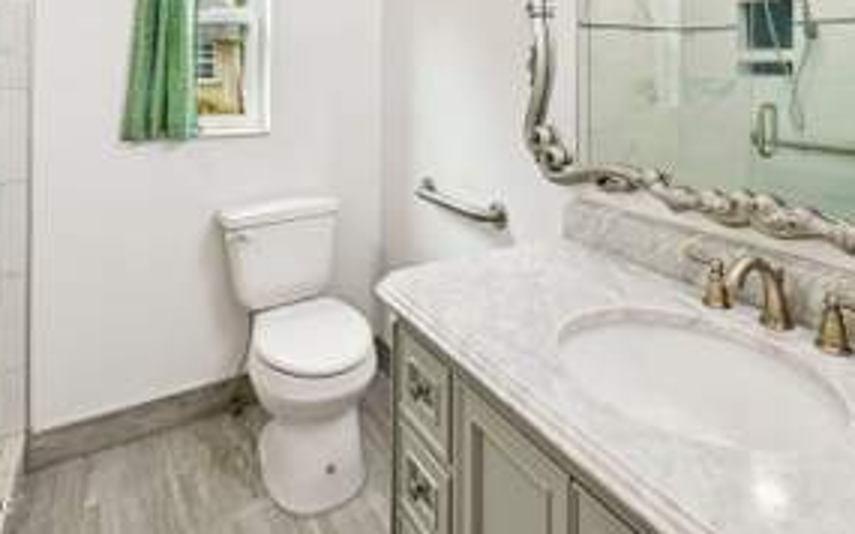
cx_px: 486
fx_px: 559
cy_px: 64
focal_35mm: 24
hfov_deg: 74.4
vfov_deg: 46.6
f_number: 8
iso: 180
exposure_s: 1/15
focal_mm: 14
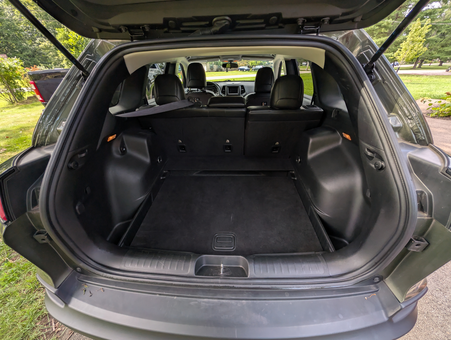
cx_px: 226
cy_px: 170
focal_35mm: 12
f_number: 1.7
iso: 38
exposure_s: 1/284
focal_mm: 2.02
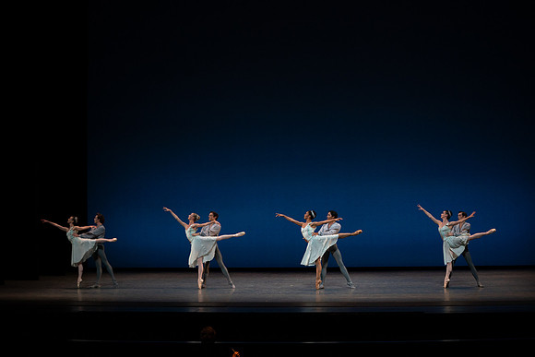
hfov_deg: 28.8
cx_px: 268
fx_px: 1040
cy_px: 178
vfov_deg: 19.5
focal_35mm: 70
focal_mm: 70
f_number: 8
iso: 3200
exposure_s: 1/400
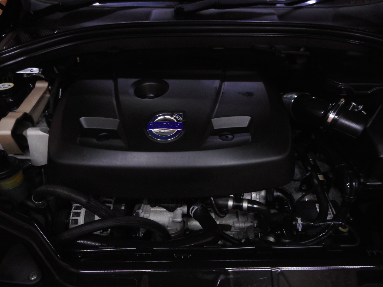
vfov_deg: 54.9
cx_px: 192
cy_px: 144
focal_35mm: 25
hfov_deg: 69.4
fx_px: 277
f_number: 3.7
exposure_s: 1/25
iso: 400
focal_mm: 4.5
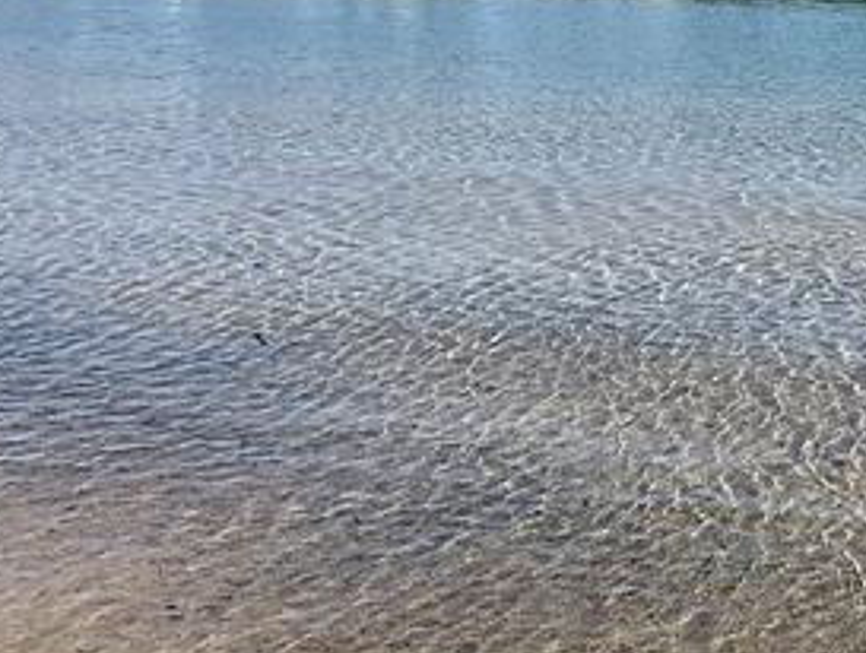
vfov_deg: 24.2
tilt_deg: -9.3
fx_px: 1479
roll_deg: -1.0
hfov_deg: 30.9
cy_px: 55
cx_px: 809
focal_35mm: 59
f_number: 1.6
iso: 32
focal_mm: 4.2
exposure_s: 1/4132
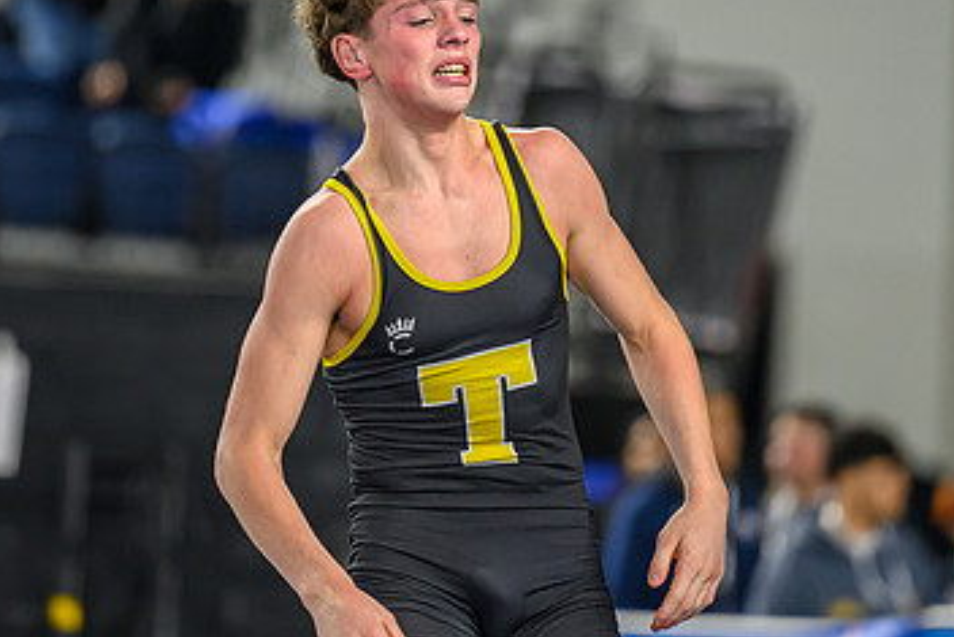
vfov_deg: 3.1
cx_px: 438
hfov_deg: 4.7
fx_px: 11744
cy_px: 221
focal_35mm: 443
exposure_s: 1/800
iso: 2500
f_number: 2.8
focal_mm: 200
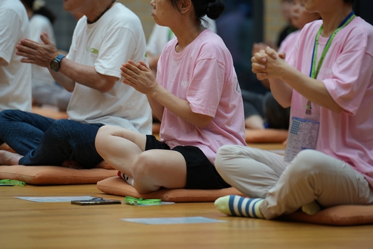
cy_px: 124
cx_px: 186
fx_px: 2332
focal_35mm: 225
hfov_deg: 9.1
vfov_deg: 6.1
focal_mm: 150
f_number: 2.8
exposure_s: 1/60
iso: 200
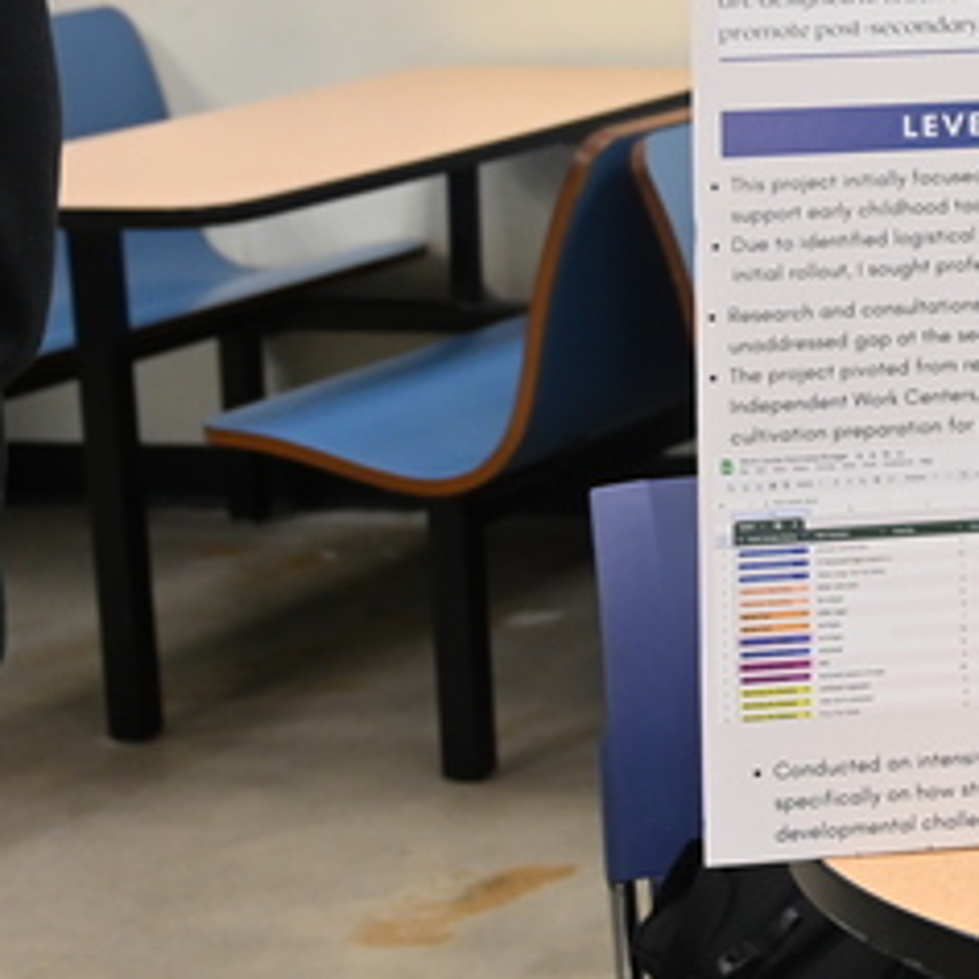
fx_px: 4058
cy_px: 48
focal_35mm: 127
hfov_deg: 11.9
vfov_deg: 13.6
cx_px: 2111
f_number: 4
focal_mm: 34.5
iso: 1250
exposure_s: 1/125
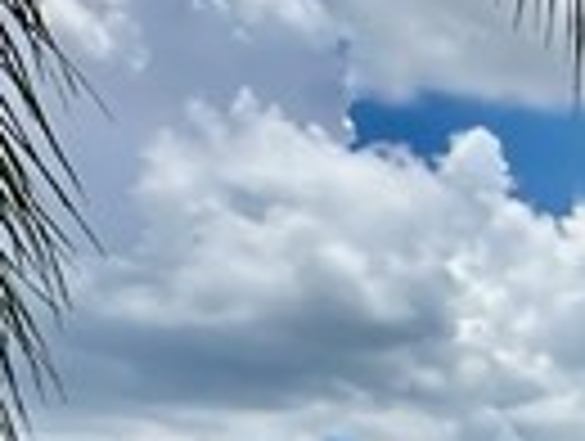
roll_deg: -0.2
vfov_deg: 12.4
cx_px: 1562
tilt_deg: +0.6
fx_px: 1862
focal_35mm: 110
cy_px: 770
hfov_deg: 12.3
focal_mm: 2.22
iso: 50
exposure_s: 1/3731
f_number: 2.2
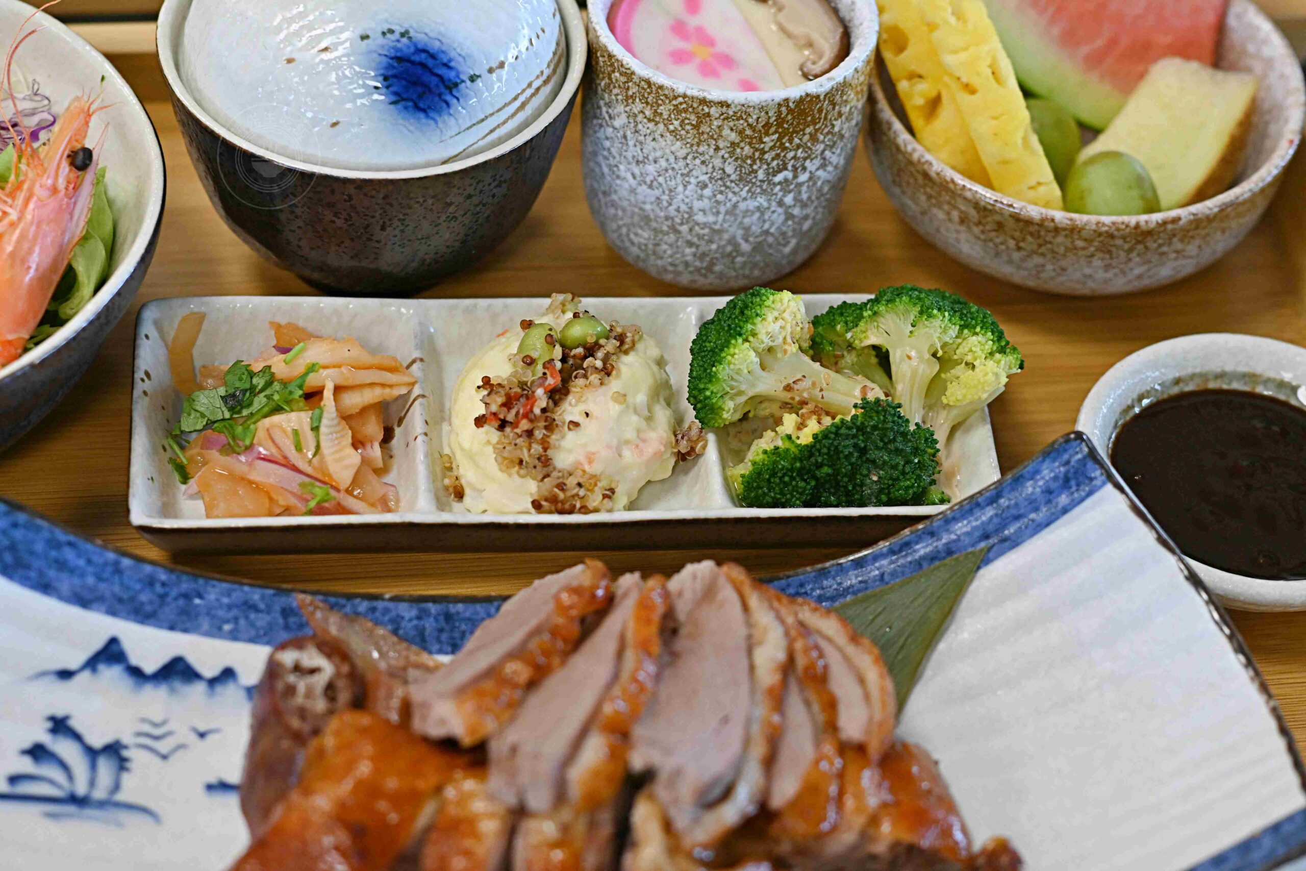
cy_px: 436
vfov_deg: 18.2
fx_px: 2721
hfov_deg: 27.0
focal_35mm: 75
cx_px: 653
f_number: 3.2
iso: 400
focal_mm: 50
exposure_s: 1/200
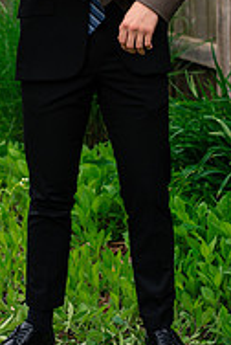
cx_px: 94
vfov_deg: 10.0
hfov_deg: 6.8
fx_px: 1947
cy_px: -40
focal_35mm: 203
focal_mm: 85
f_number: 3.5
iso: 400
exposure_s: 1/1000
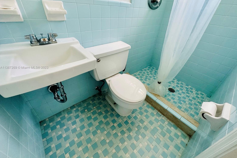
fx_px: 99
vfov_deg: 76.9
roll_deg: -5.6
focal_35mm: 15
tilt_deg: -32.8
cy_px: 68
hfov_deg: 100.4
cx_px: 121
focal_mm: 2.22
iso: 200
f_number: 2.2
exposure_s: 1/120
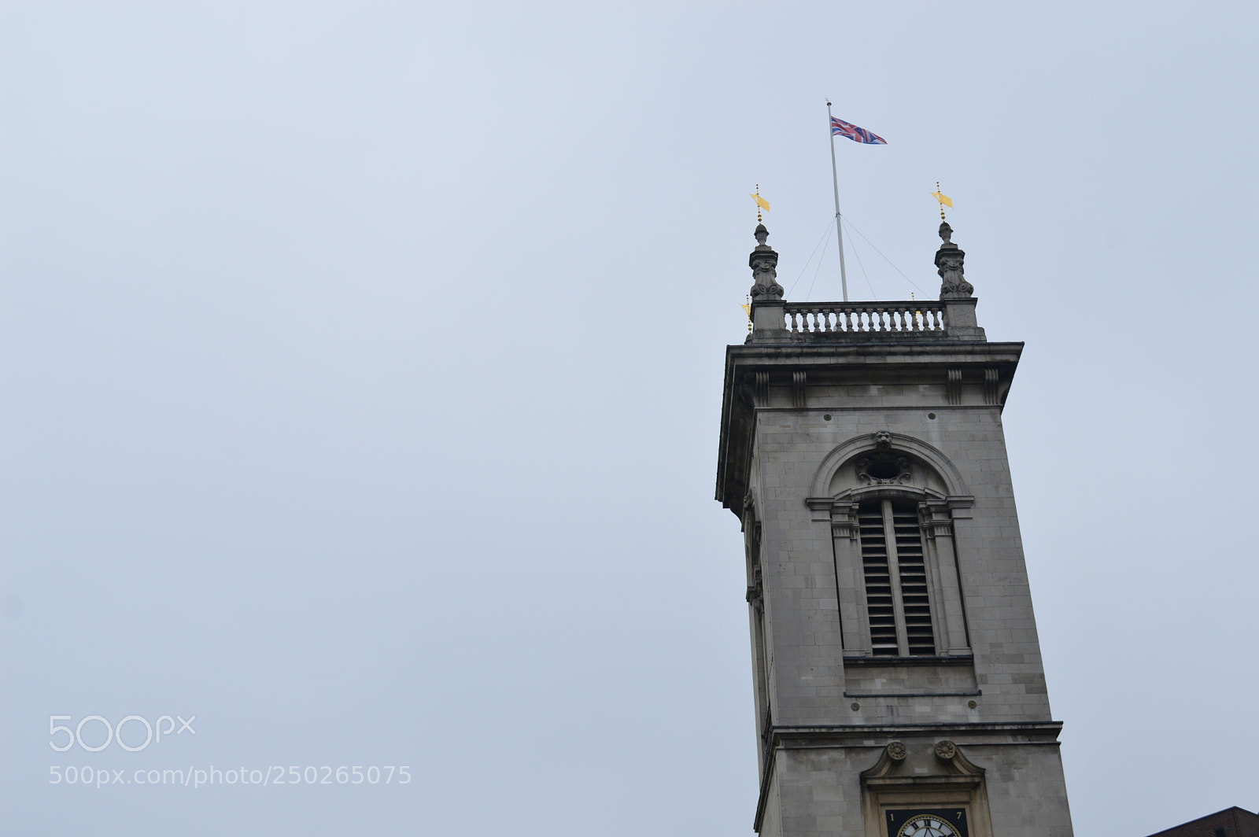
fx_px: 1625
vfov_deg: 28.9
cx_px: 630
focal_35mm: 46
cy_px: 418
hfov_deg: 42.4
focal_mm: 31
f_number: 9
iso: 200
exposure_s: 1/320
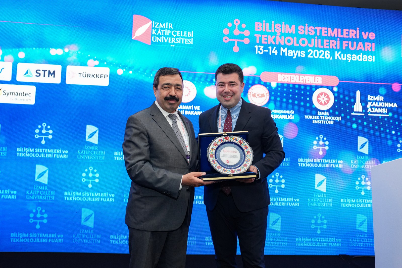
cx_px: 201
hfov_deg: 61.9
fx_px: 335
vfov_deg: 43.6
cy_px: 134
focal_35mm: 30
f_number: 2.8
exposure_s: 1/160
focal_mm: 30
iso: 1250
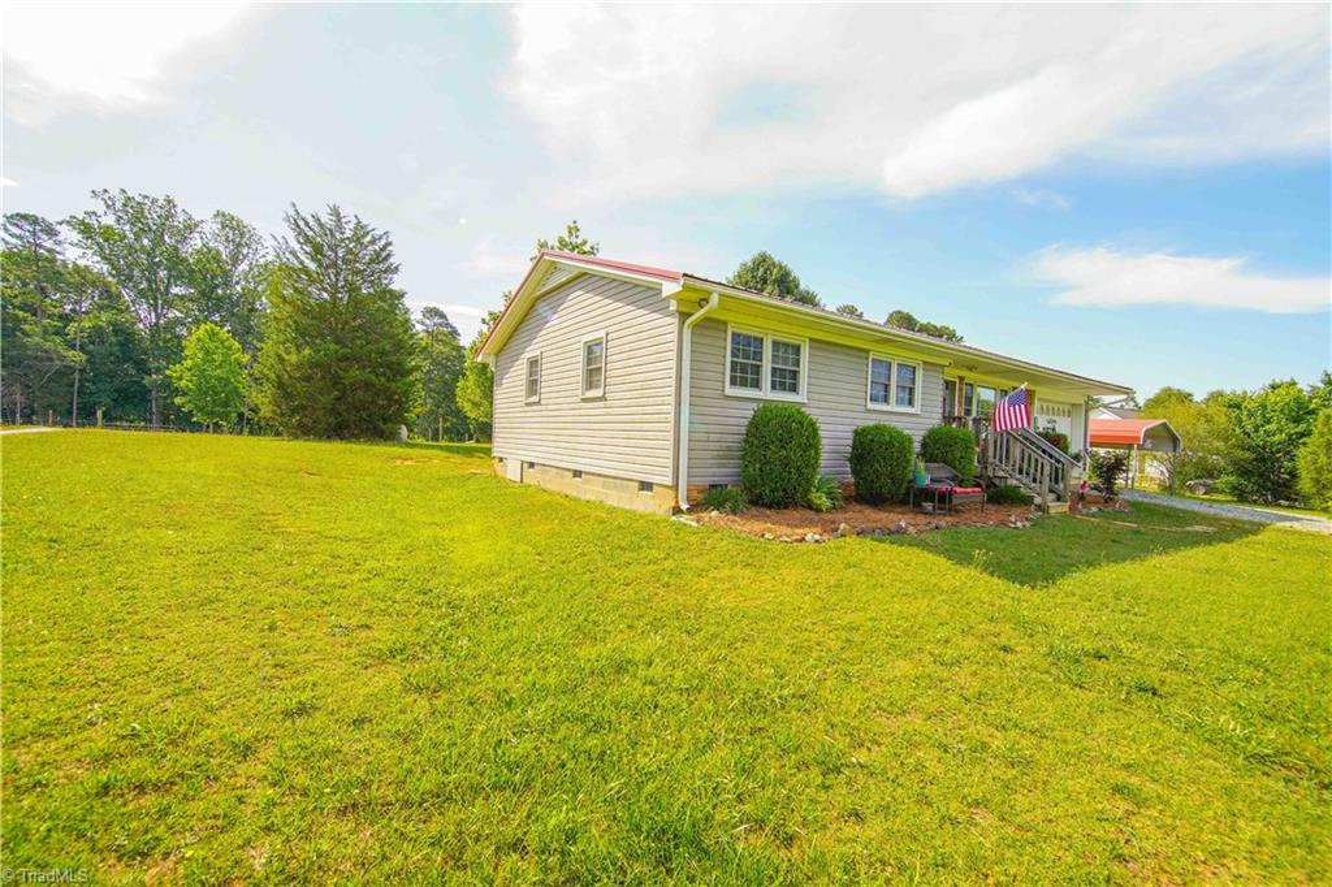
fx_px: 518
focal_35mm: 14
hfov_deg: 104.3
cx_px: 666
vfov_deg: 81.2
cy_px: 444
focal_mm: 14
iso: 200
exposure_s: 1/320
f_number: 7.1
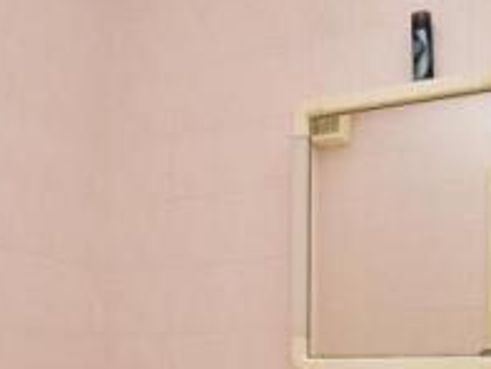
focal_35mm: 48
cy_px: 378
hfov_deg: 39.4
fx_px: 681
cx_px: 304
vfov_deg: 28.3
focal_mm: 10
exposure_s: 1/5
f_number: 8
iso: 250
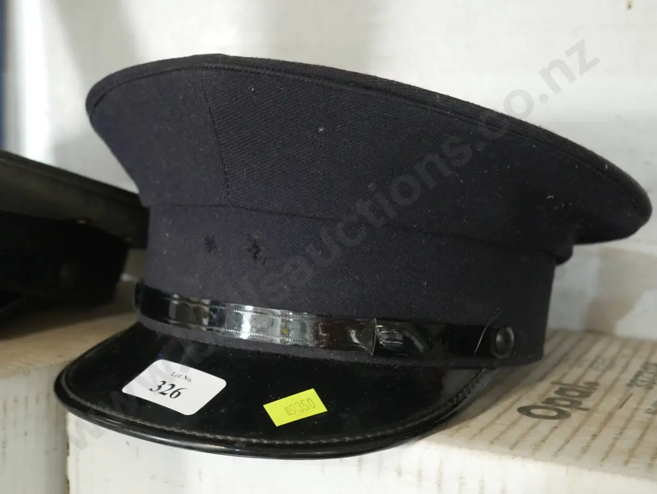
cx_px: 328
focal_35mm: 52
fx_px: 987
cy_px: 247
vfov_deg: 28.1
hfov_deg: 36.8
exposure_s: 1/25
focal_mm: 26
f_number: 5.3
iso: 3200
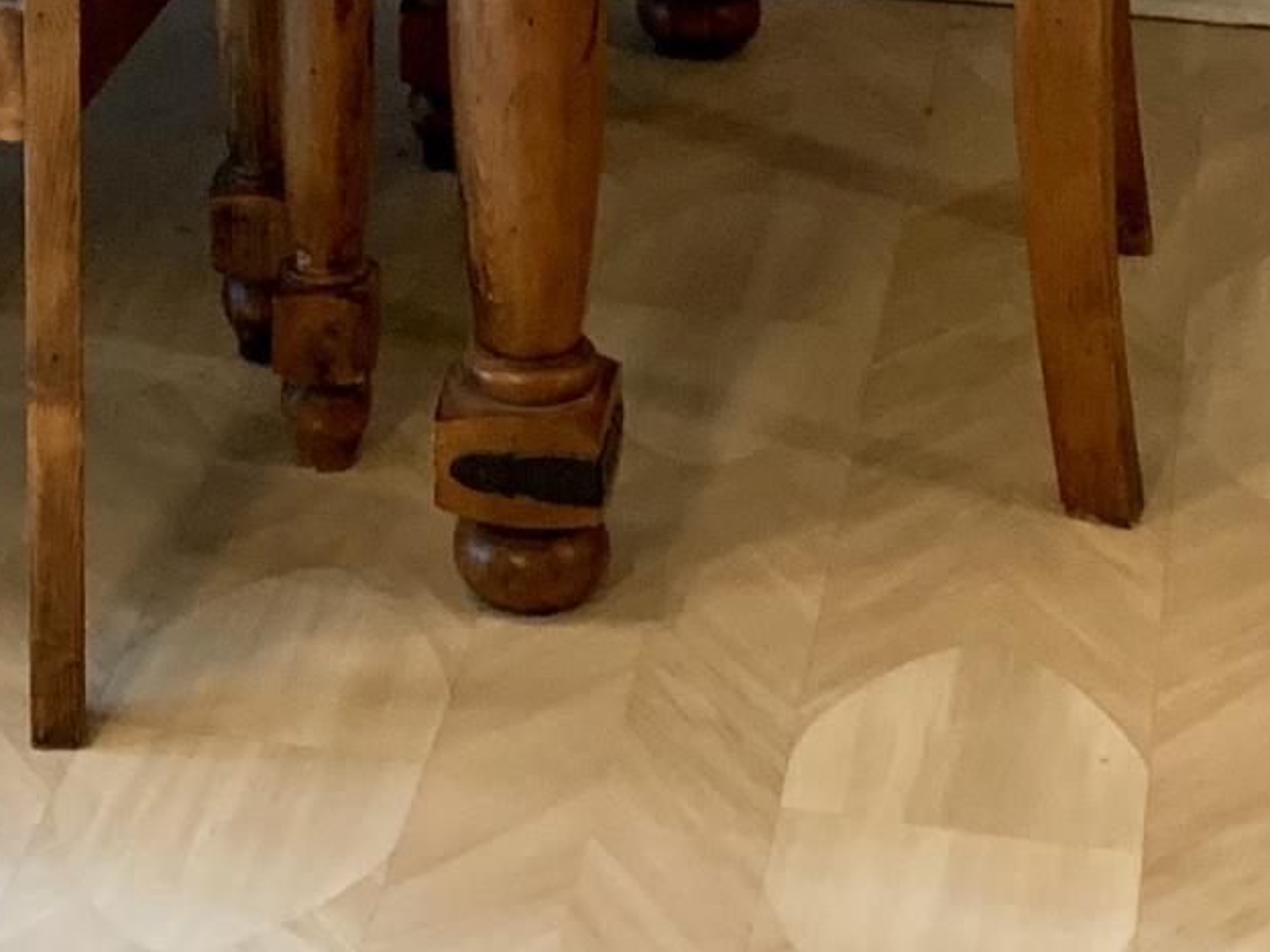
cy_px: -891
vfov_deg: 10.9
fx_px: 4586
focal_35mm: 125
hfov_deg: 15.5
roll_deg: +1.3
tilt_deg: -10.5
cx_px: 61
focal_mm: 4.25
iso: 160
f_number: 1.8
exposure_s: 1/60
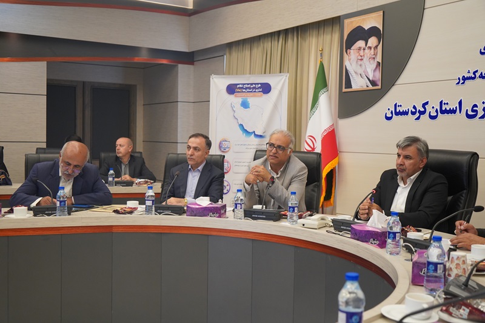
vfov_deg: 33.4
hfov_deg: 48.5
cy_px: 162
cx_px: 242
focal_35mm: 40
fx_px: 539
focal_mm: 40
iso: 2500
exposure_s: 1/160
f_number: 4
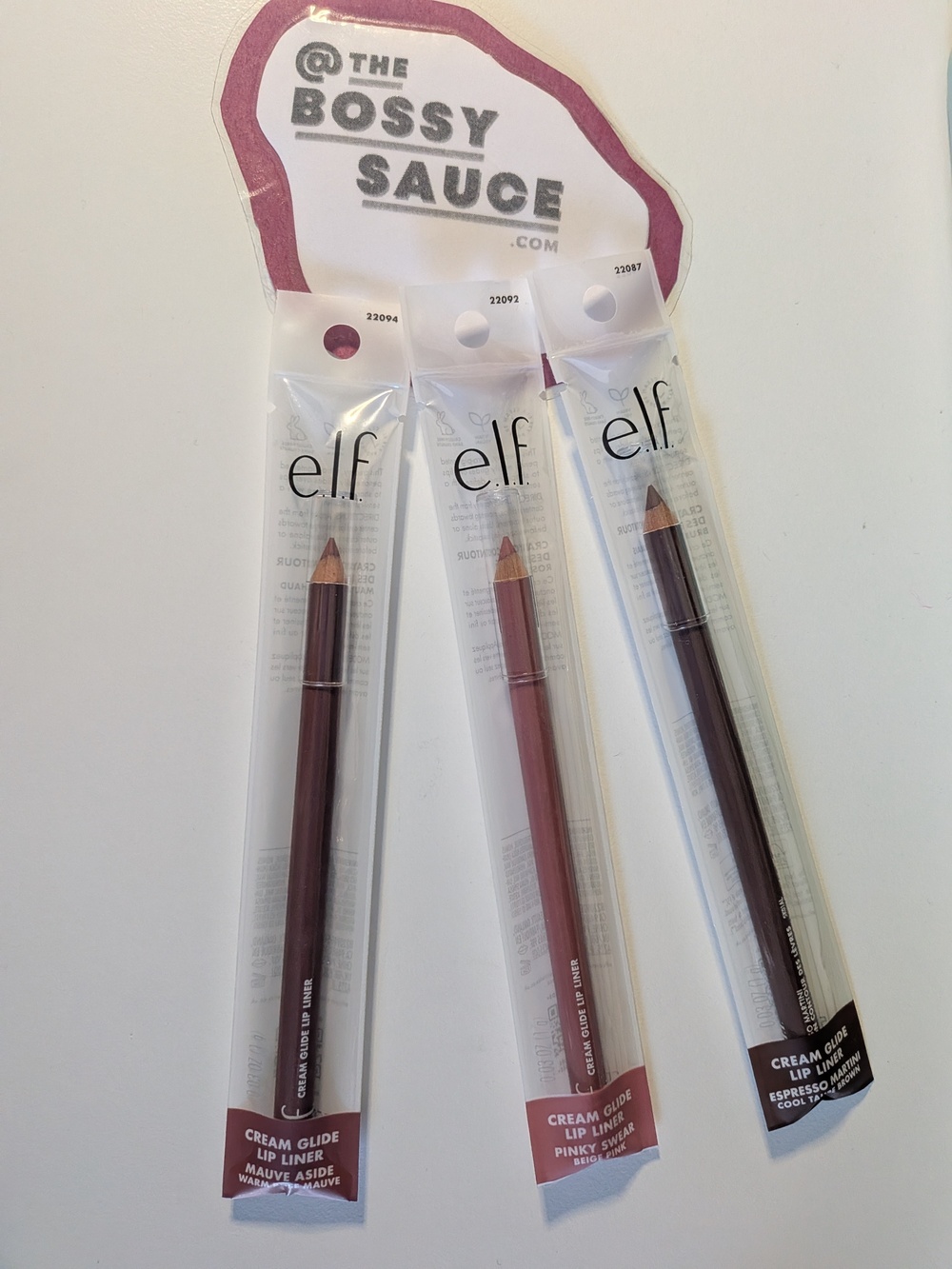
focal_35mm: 24
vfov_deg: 71.6
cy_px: 634
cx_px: 476
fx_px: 880
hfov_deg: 56.8
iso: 46
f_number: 1.7
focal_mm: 4.53
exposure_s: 1/120
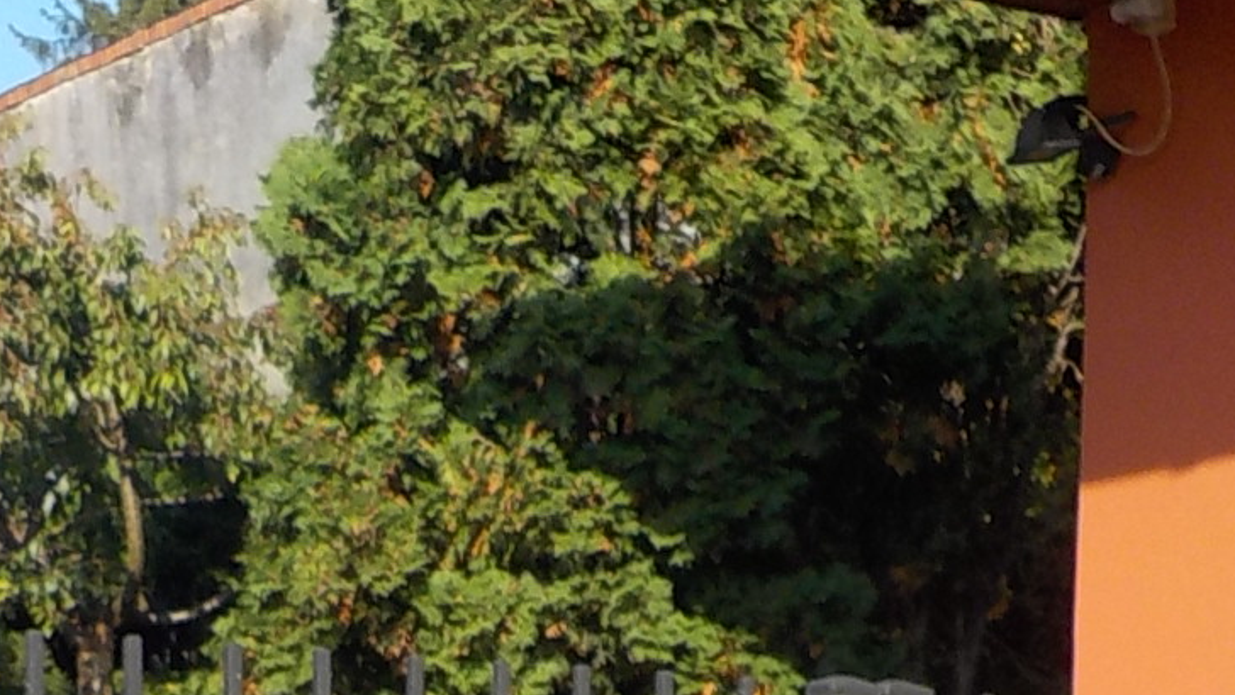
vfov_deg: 11.0
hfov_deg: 20.9
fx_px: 3341
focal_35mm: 102
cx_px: 500
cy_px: 1329
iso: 125
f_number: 3.3
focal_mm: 4.1
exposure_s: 1/640
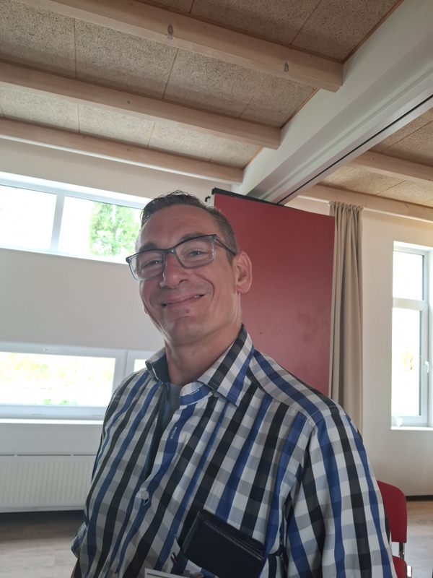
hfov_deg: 58.9
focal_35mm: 23
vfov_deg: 73.9
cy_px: 289
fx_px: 384
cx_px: 216
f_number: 1.8
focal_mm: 5.54
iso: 200
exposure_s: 1/100
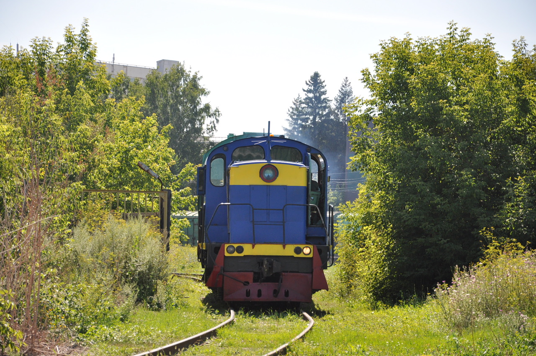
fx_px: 2342
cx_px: 268
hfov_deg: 13.1
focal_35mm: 158
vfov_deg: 8.7
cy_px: 178
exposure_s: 1/1000
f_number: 5.6
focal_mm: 105
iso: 400
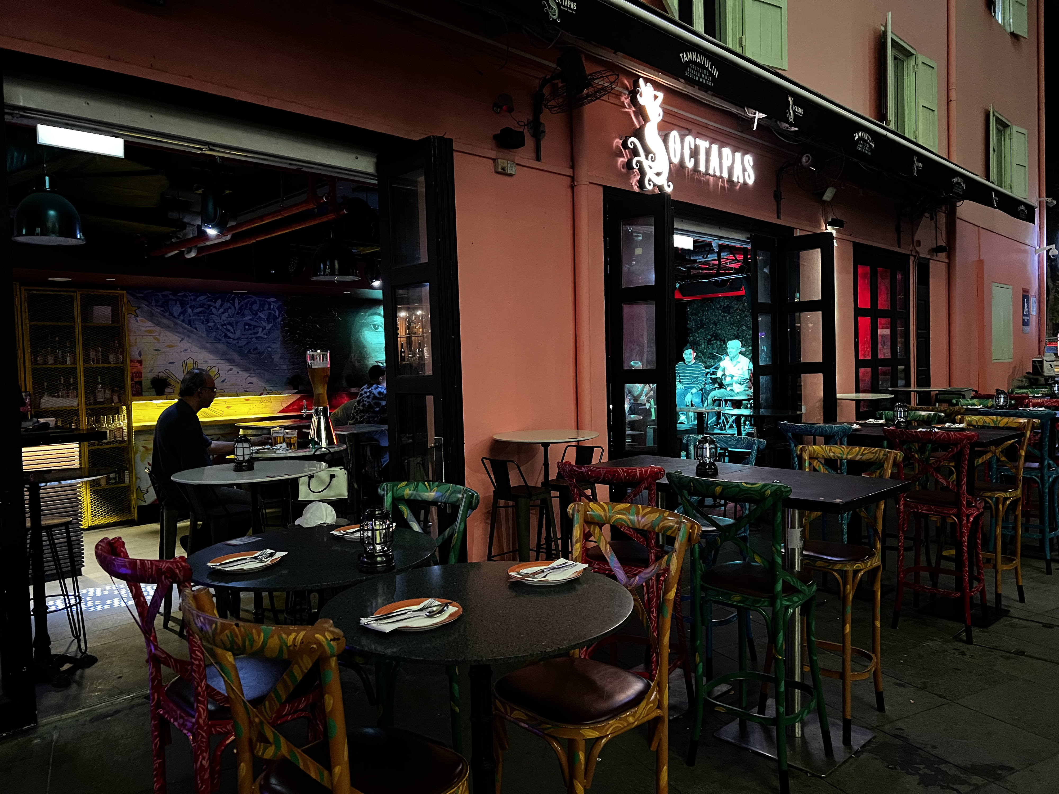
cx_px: 530
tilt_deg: -2.8
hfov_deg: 67.3
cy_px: 397
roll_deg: +1.9
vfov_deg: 53.1
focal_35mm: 26
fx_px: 795
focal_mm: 5.7
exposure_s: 1/25
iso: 800
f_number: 1.5
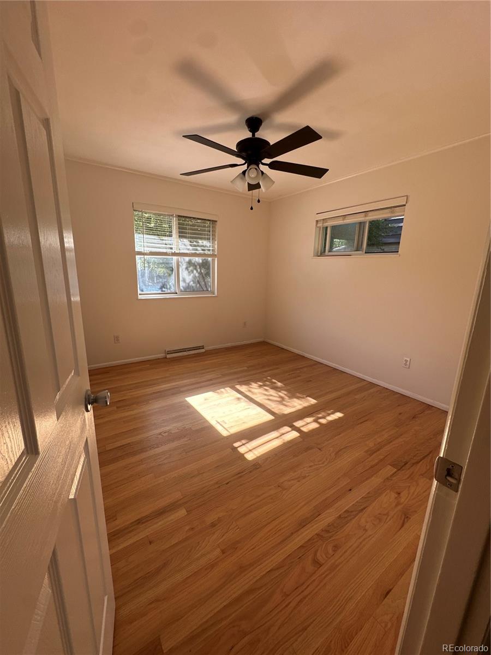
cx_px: 246
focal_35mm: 14
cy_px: 328
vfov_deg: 102.1
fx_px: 265
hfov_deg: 85.7
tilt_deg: -13.2
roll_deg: -2.9
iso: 40
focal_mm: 2.22
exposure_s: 1/154
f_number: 2.2
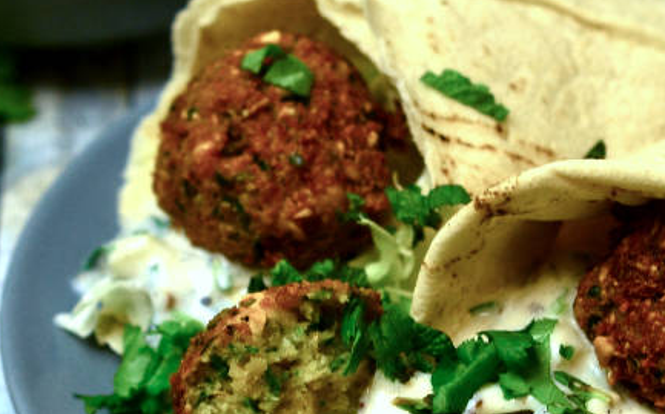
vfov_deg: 6.2
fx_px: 3840
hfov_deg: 9.9
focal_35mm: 212
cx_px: 347
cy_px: 360
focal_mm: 50
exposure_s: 1/60
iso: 220
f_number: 3.2
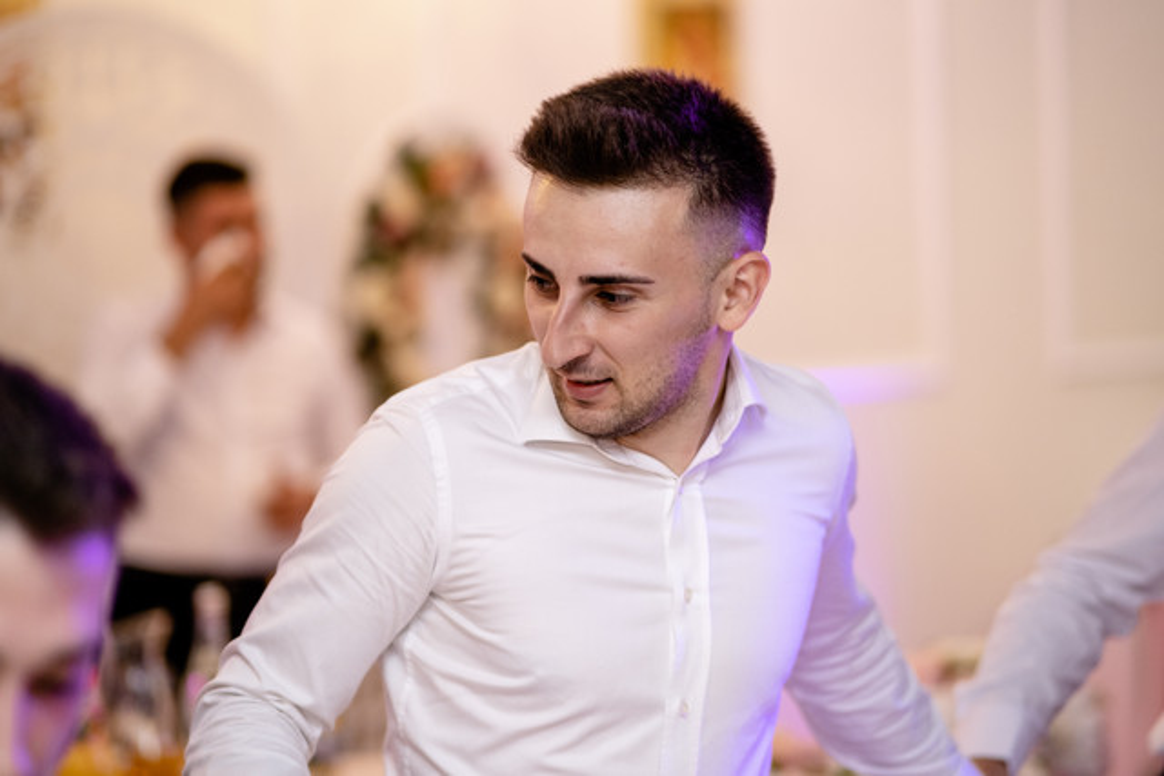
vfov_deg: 10.7
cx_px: 582
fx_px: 4139
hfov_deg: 16.0
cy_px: 388
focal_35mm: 128
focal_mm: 85
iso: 800
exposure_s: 1/250
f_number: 1.8
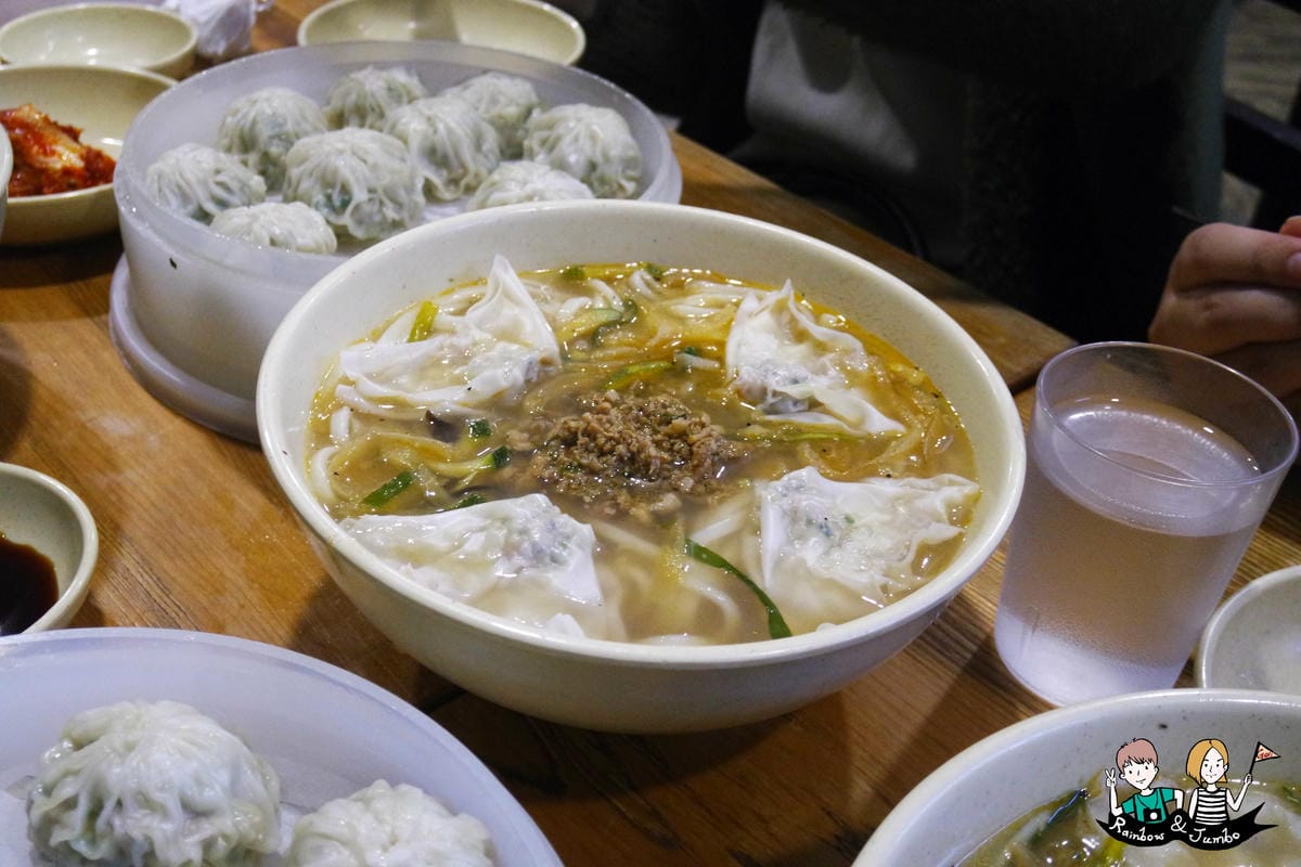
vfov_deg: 35.9
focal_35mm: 37
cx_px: 650
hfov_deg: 51.9
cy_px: 434
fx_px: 1337
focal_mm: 14
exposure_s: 1/50
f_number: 4
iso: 1600
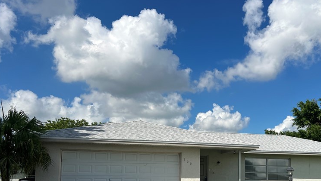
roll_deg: -0.3
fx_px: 332
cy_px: 155
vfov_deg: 29.4
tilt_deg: +4.7
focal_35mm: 39
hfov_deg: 51.1
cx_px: 201
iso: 50
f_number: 1.5
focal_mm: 5.7
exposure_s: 1/7463
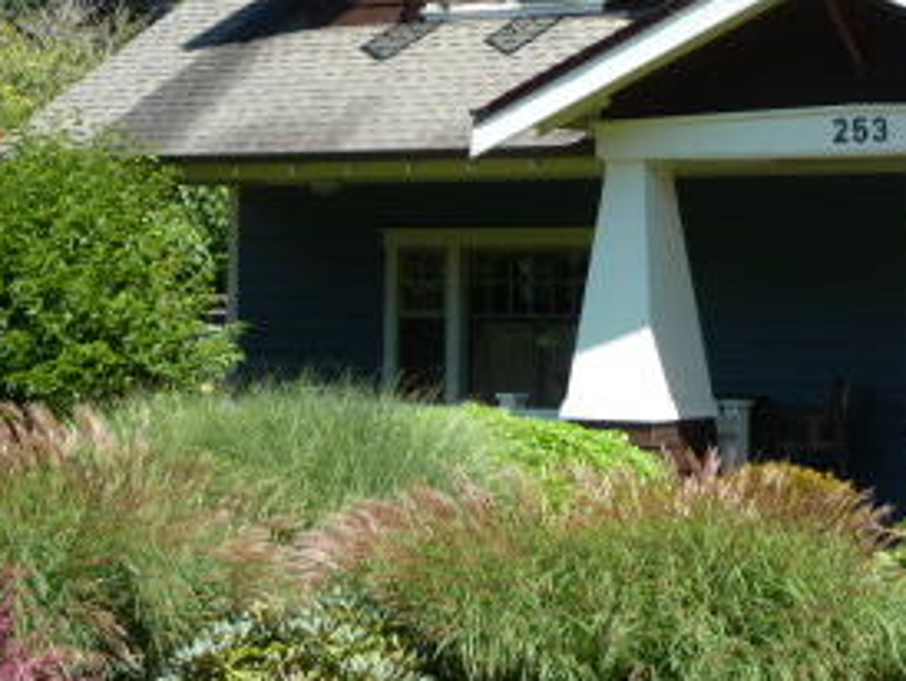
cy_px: 182
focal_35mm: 98
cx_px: 903
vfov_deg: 15.1
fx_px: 2567
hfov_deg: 19.4
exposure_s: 1/250
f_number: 4
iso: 80
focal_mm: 6.9
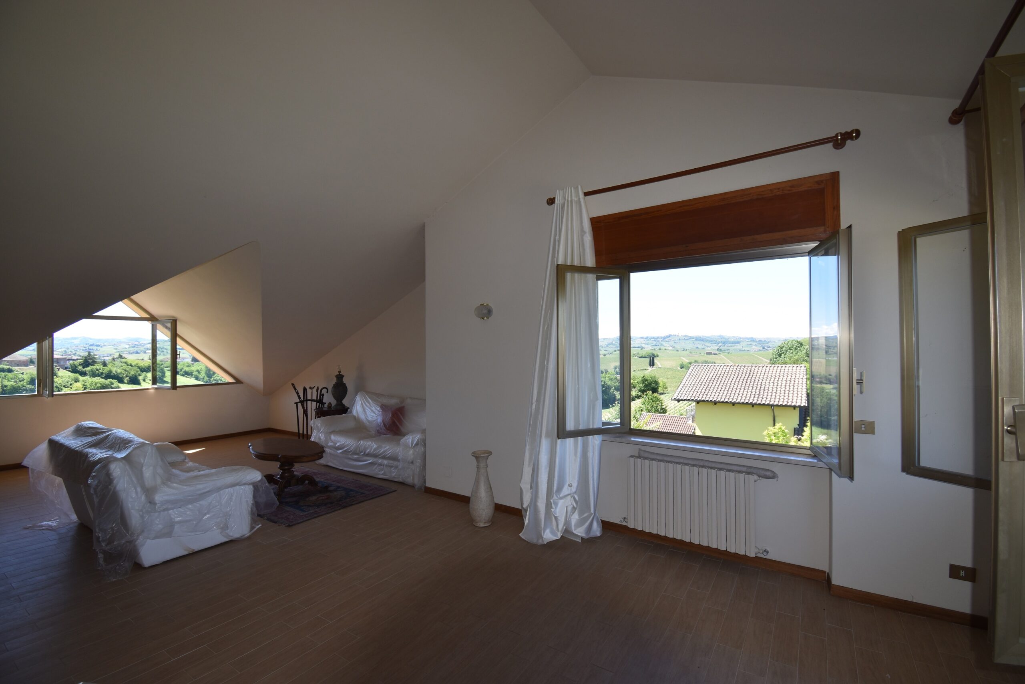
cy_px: 342
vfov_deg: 77.3
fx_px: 427
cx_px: 512
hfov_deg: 100.4
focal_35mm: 15
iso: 125
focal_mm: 10
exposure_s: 1/125
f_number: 5.6
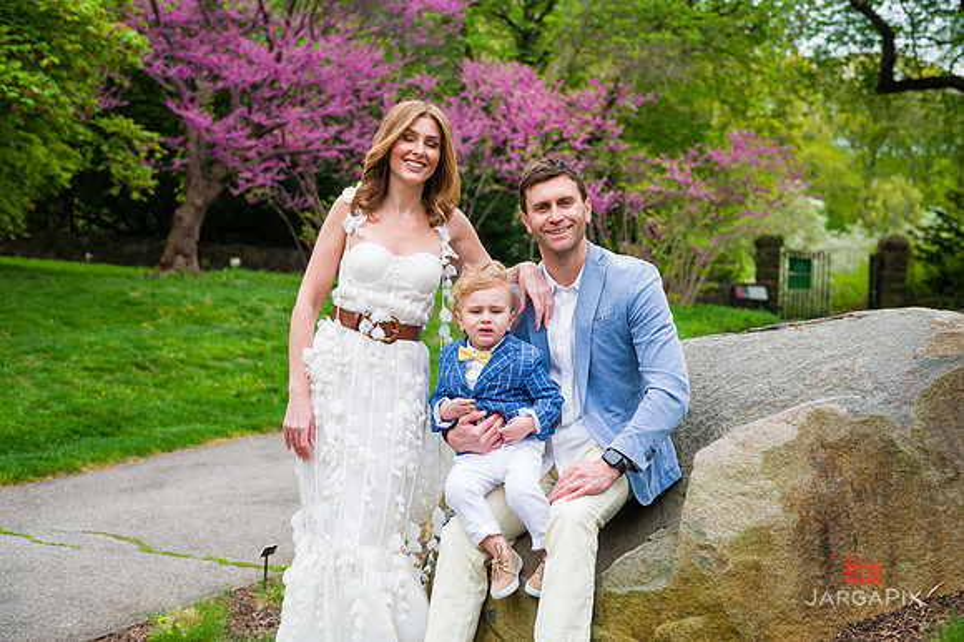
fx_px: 1285
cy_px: 321
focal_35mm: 48
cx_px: 482
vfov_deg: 28.0
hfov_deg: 41.1
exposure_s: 1/500
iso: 200
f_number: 4.5
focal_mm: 48
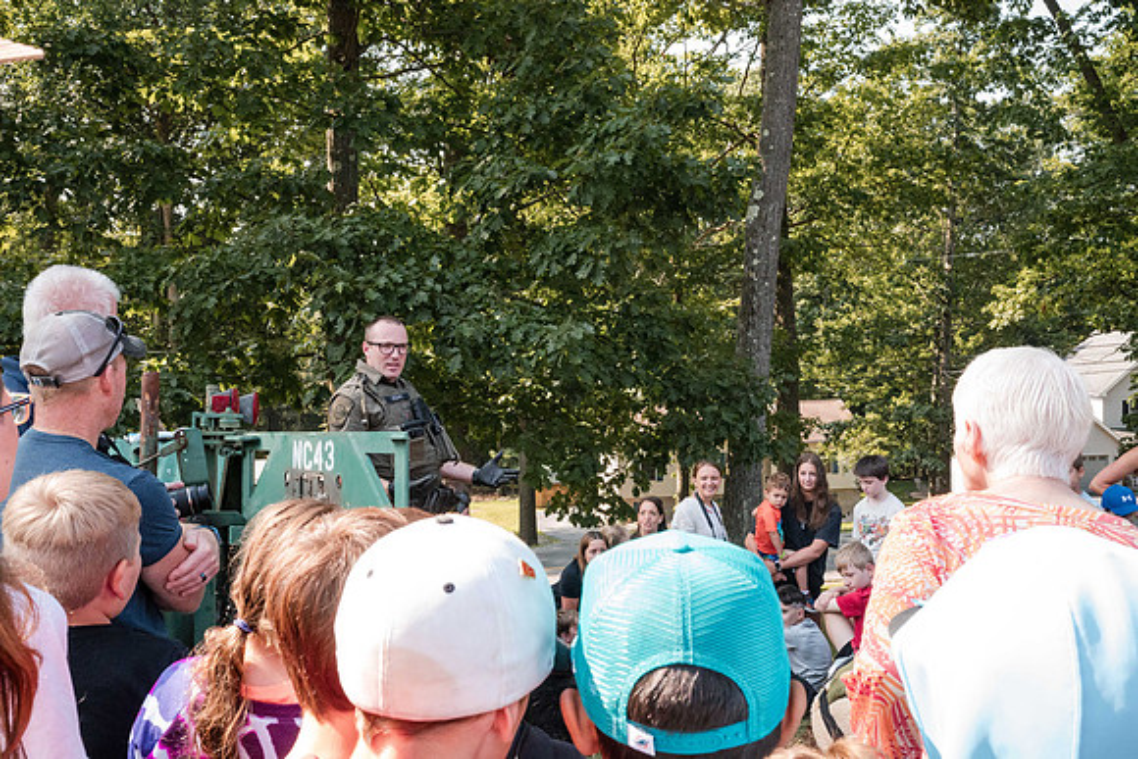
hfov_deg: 51.5
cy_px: 364
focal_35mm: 37
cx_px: 573
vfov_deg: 35.6
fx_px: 1181
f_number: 16
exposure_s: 1/1000
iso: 6400
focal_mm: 35
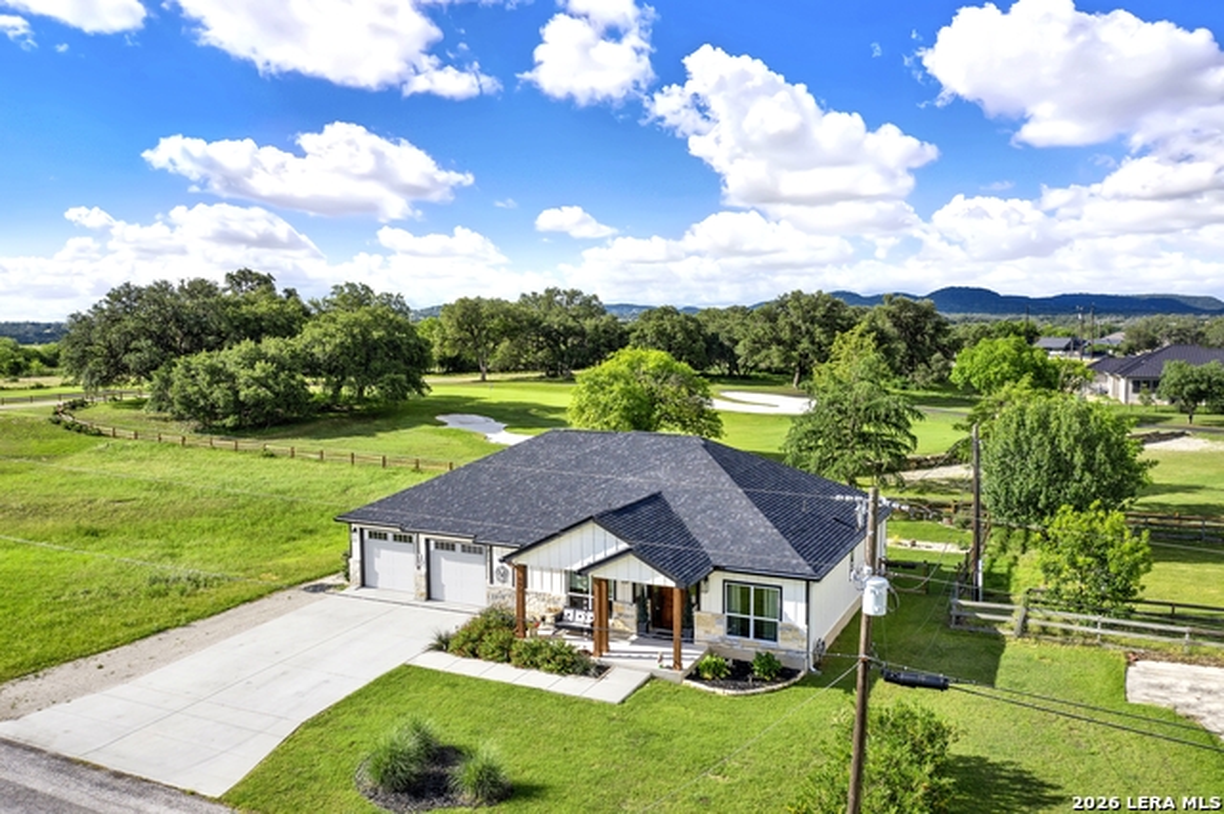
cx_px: 612
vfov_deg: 46.4
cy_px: 407
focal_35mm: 28
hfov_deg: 65.5
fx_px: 951
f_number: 5.6
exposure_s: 1/800
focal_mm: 10.26
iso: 100
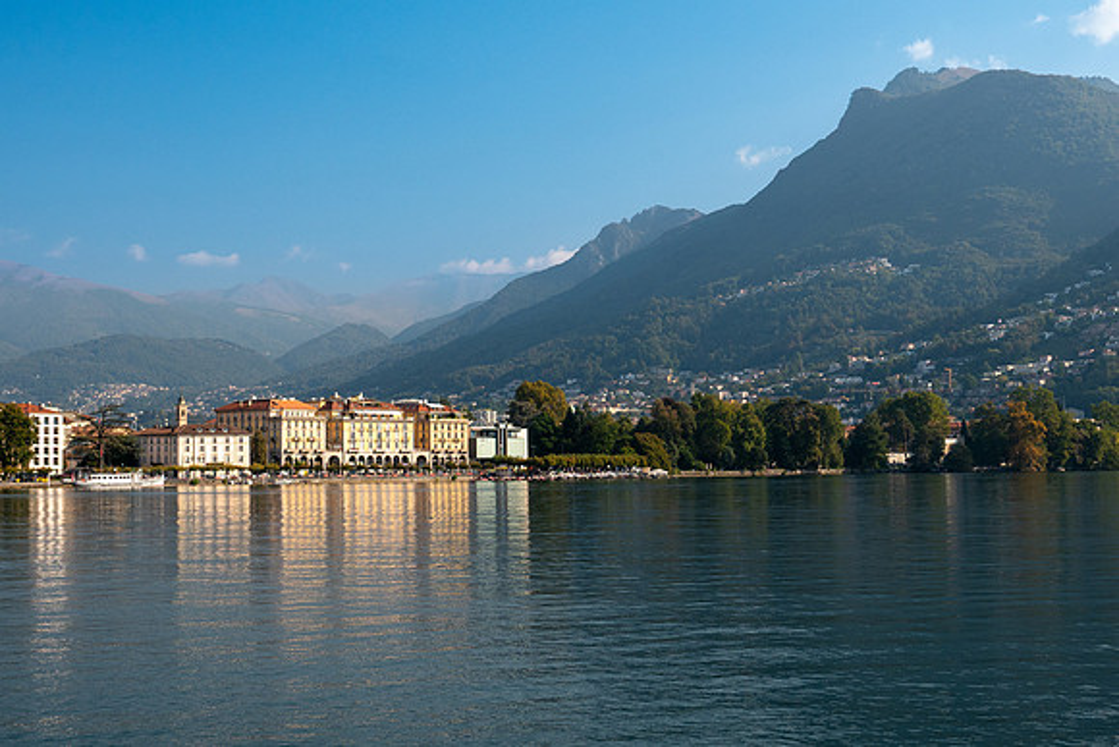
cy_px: 374
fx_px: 1710
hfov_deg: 36.2
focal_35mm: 55
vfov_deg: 24.6
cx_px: 560
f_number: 9
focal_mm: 37
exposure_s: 1/400
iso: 400
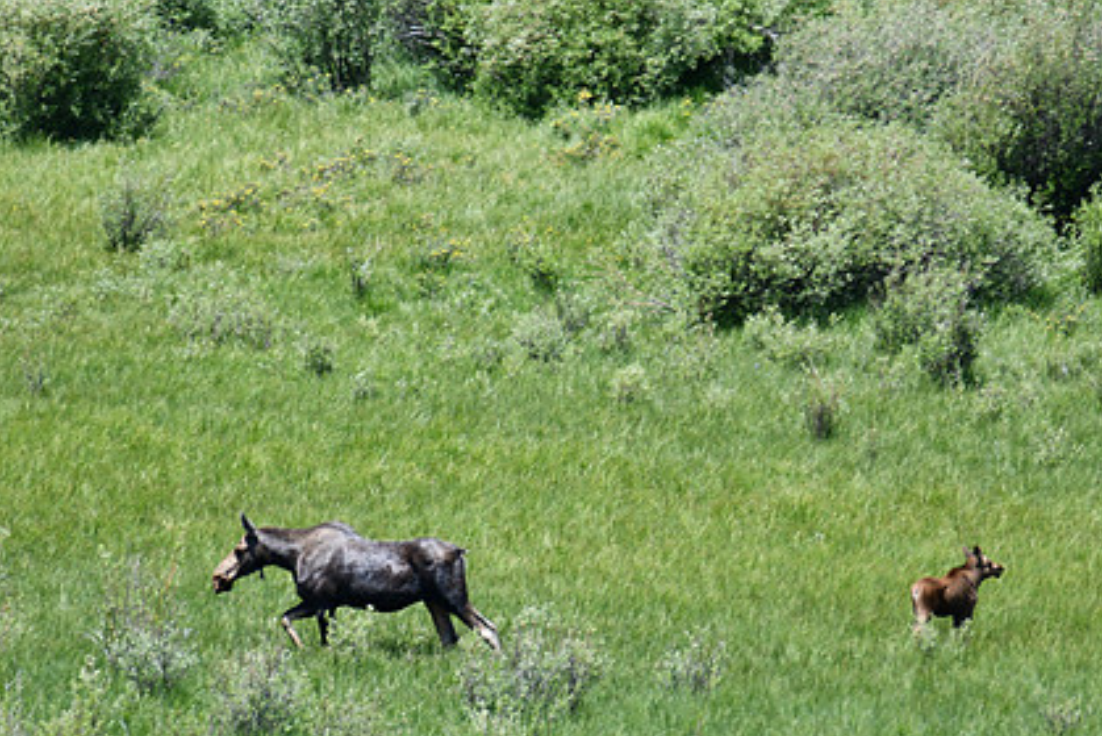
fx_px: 19083
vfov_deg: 2.2
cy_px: 488
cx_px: 523
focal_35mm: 623
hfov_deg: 3.3
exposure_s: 1/500
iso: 200
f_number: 6.3
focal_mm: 300
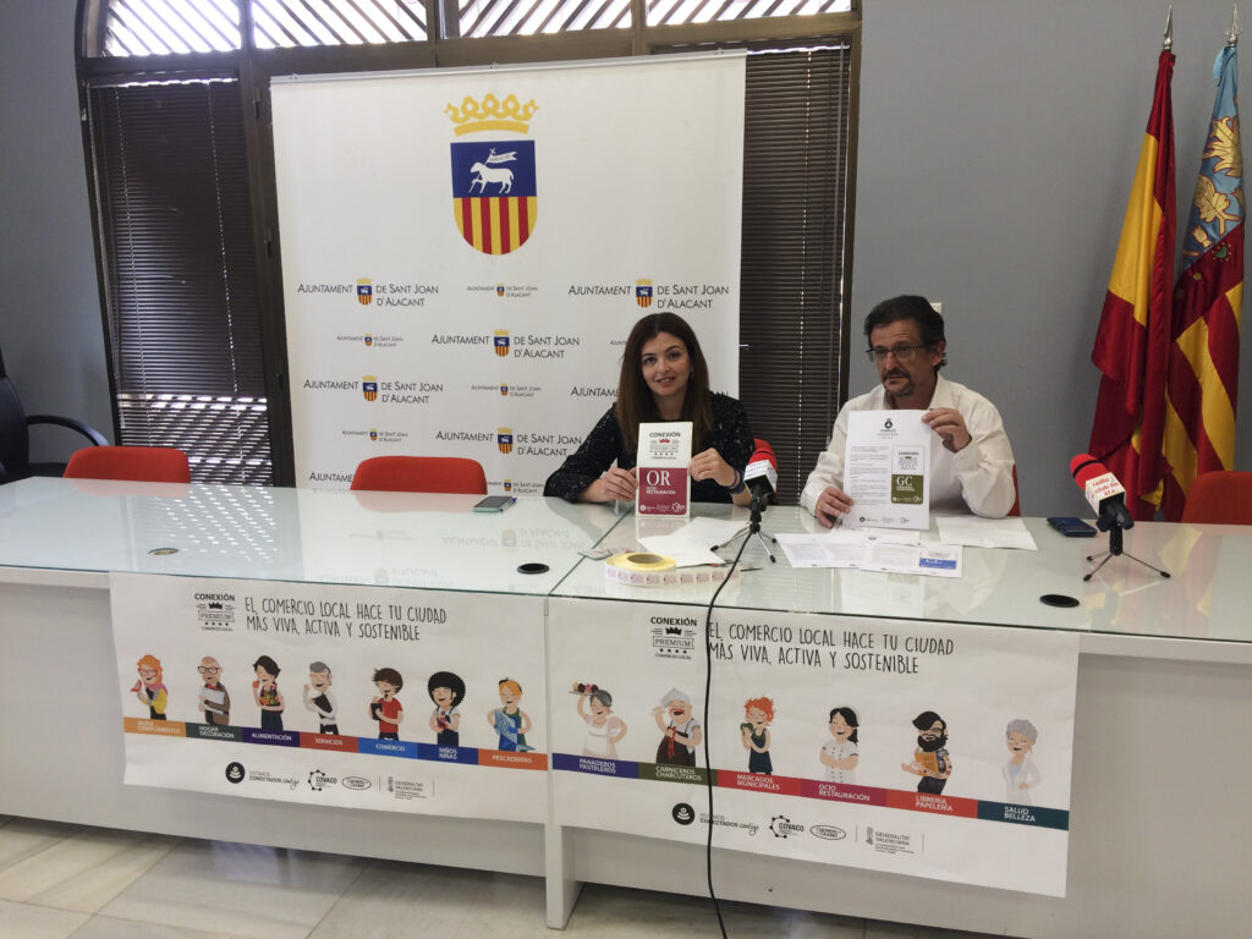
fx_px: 1049
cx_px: 626
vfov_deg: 48.2
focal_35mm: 29
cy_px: 470
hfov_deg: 61.7
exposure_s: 1/35
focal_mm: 4.15
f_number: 2.2
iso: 32
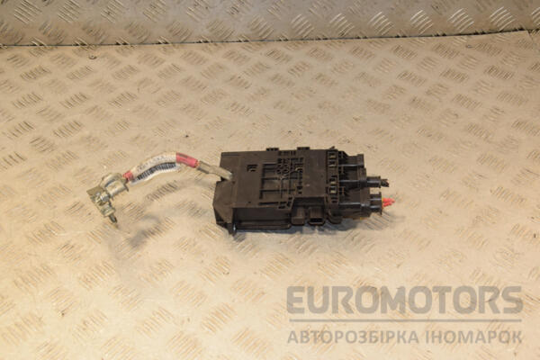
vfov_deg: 29.9
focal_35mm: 45
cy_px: 180
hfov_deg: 43.6
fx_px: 675
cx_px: 270
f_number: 7.1
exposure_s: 1/200
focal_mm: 30
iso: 800
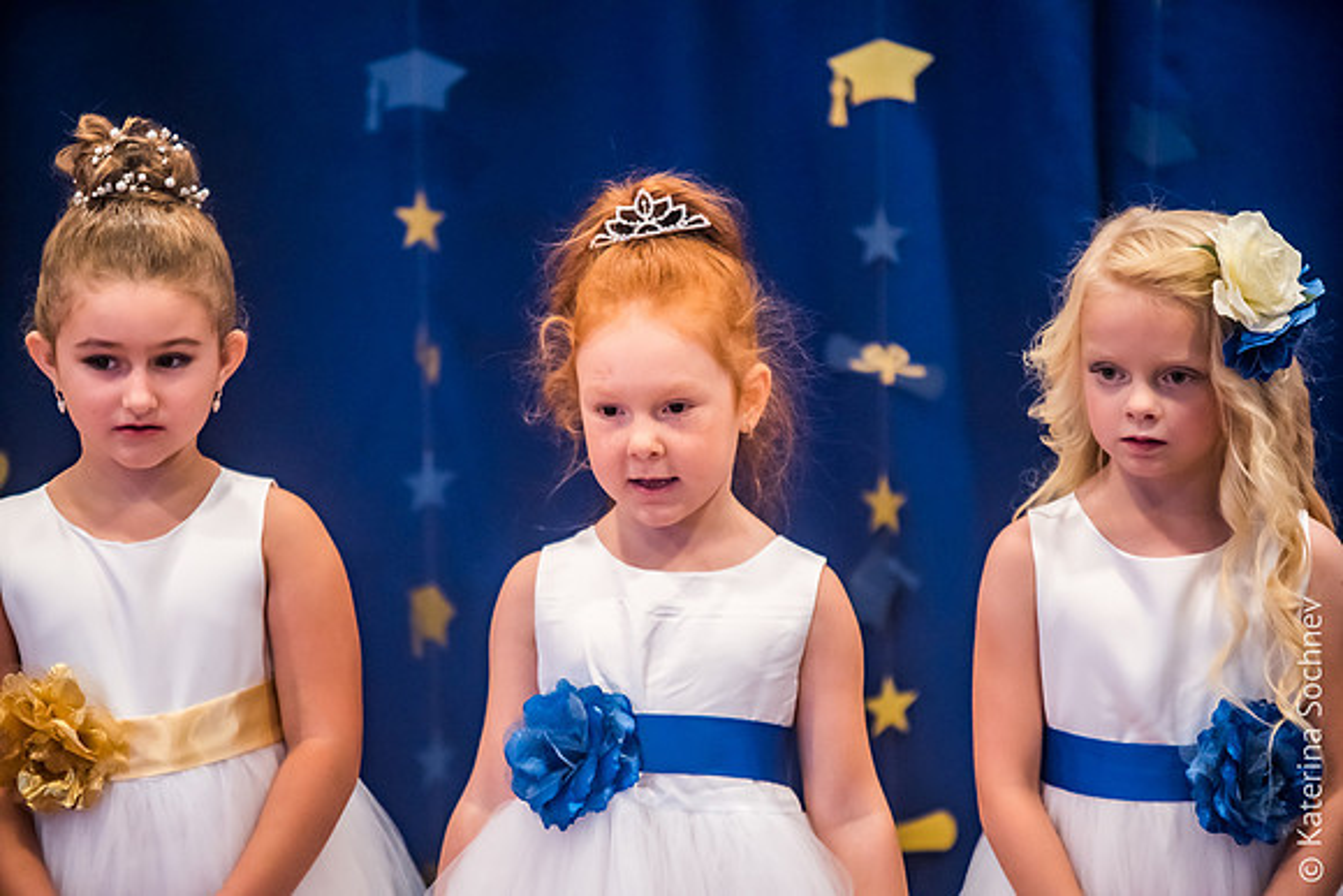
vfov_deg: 7.0
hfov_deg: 10.5
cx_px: 672
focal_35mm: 195
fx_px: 7276
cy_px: 448
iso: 3200
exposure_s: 1/200
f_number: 2.8
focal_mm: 195
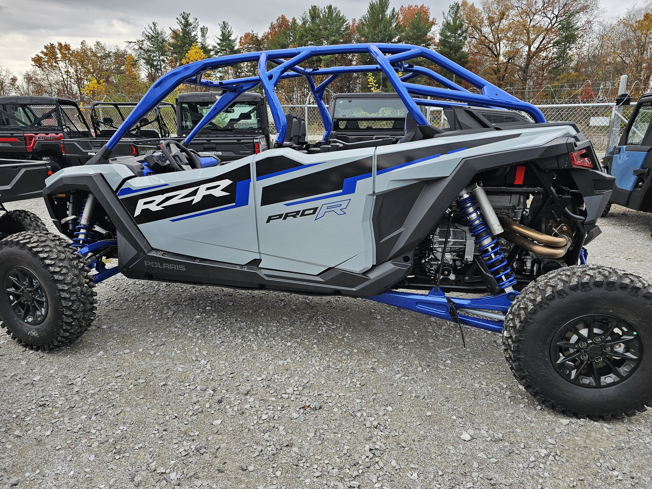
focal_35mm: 23
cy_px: 244
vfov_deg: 58.9
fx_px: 433
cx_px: 326
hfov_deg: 73.9
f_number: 1.7
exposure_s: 1/100
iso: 50
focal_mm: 6.3
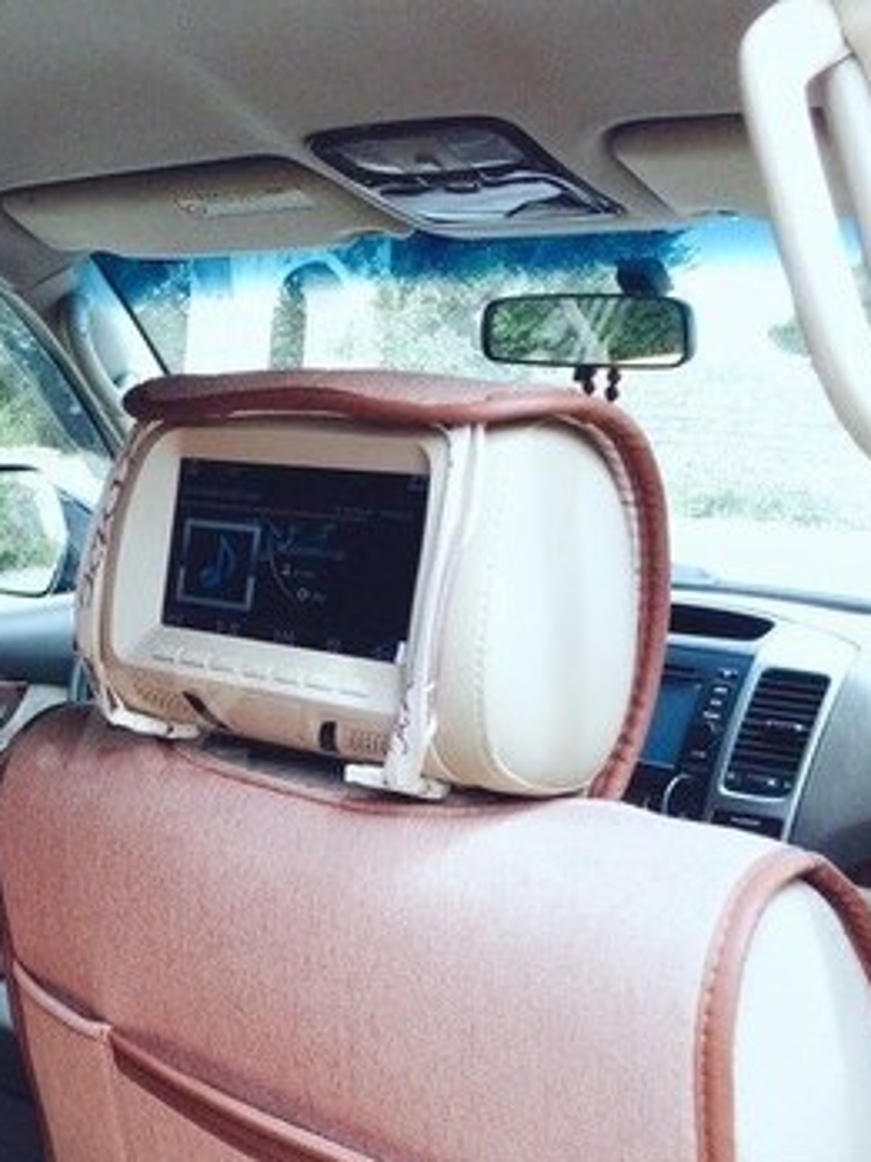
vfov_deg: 34.8
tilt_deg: -10.9
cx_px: -93
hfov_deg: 24.7
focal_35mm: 55
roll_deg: -1.7
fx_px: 1845
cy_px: 720
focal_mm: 4.15
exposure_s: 1/366
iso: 32
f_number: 2.2
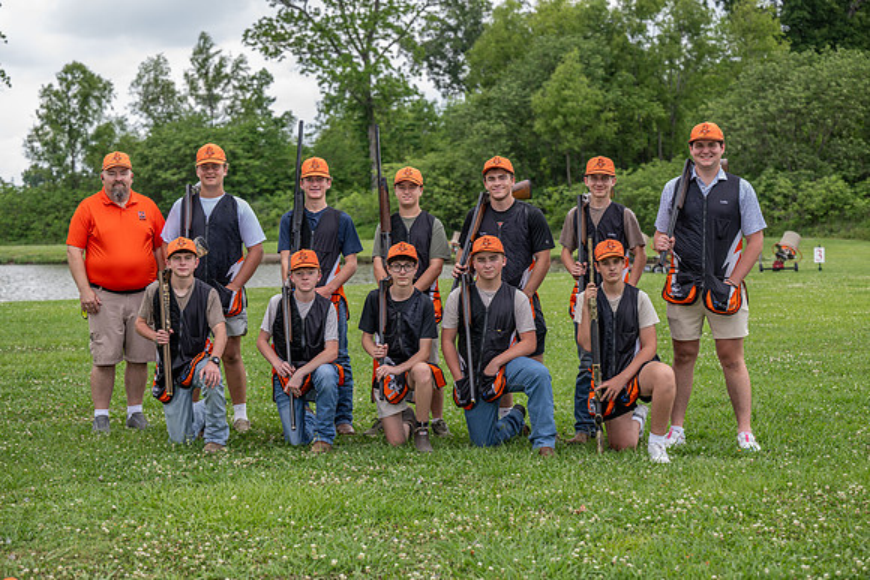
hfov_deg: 28.8
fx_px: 1692
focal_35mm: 70
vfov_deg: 19.5
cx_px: 435
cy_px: 290
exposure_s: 1/125
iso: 32
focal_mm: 70
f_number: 4
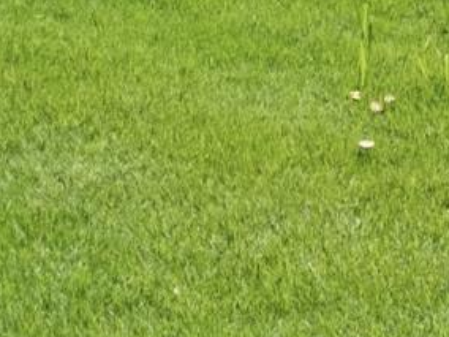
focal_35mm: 161
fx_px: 2088
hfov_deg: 12.2
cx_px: 24
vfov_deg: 8.5
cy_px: -456
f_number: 8
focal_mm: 12.6
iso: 400
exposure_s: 1/250
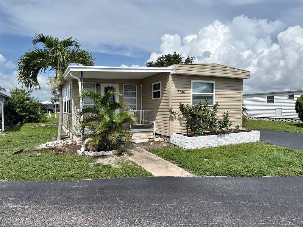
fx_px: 210
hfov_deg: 71.6
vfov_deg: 56.8
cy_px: 114
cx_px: 152
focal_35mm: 24
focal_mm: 6.76
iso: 80
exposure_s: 1/11905
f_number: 1.78
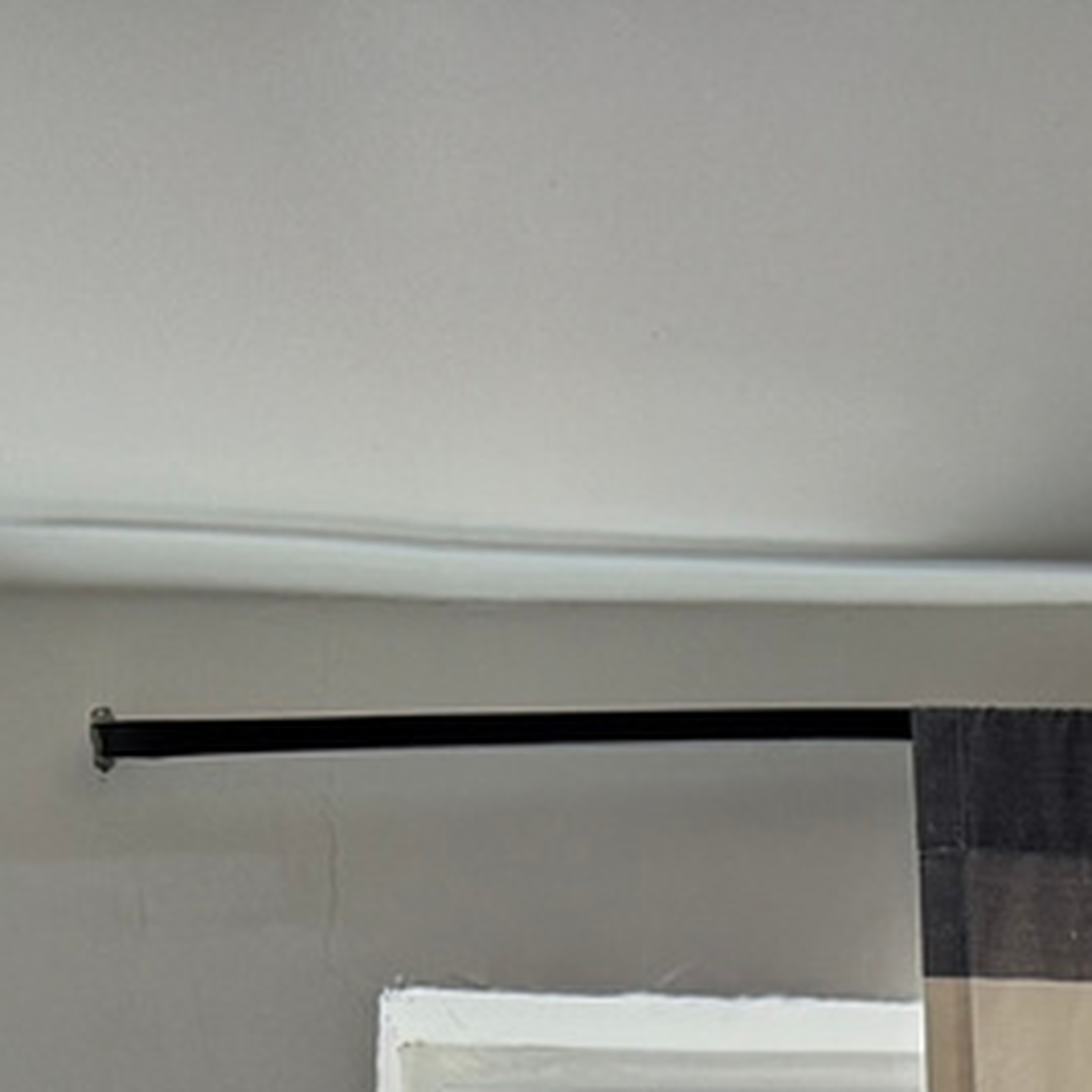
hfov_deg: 10.4
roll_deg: +0.5
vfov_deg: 9.0
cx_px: 1656
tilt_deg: -0.8
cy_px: 3112
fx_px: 5818
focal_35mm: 163
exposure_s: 1/269
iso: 100
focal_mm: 6.76
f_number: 1.78
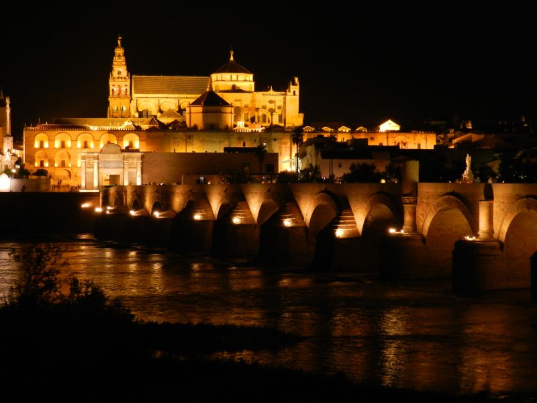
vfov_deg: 17.6
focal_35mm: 84
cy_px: 202
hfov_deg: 23.3
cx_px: 268
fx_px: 1303
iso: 400
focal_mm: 14.9
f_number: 4.4
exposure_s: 1/2
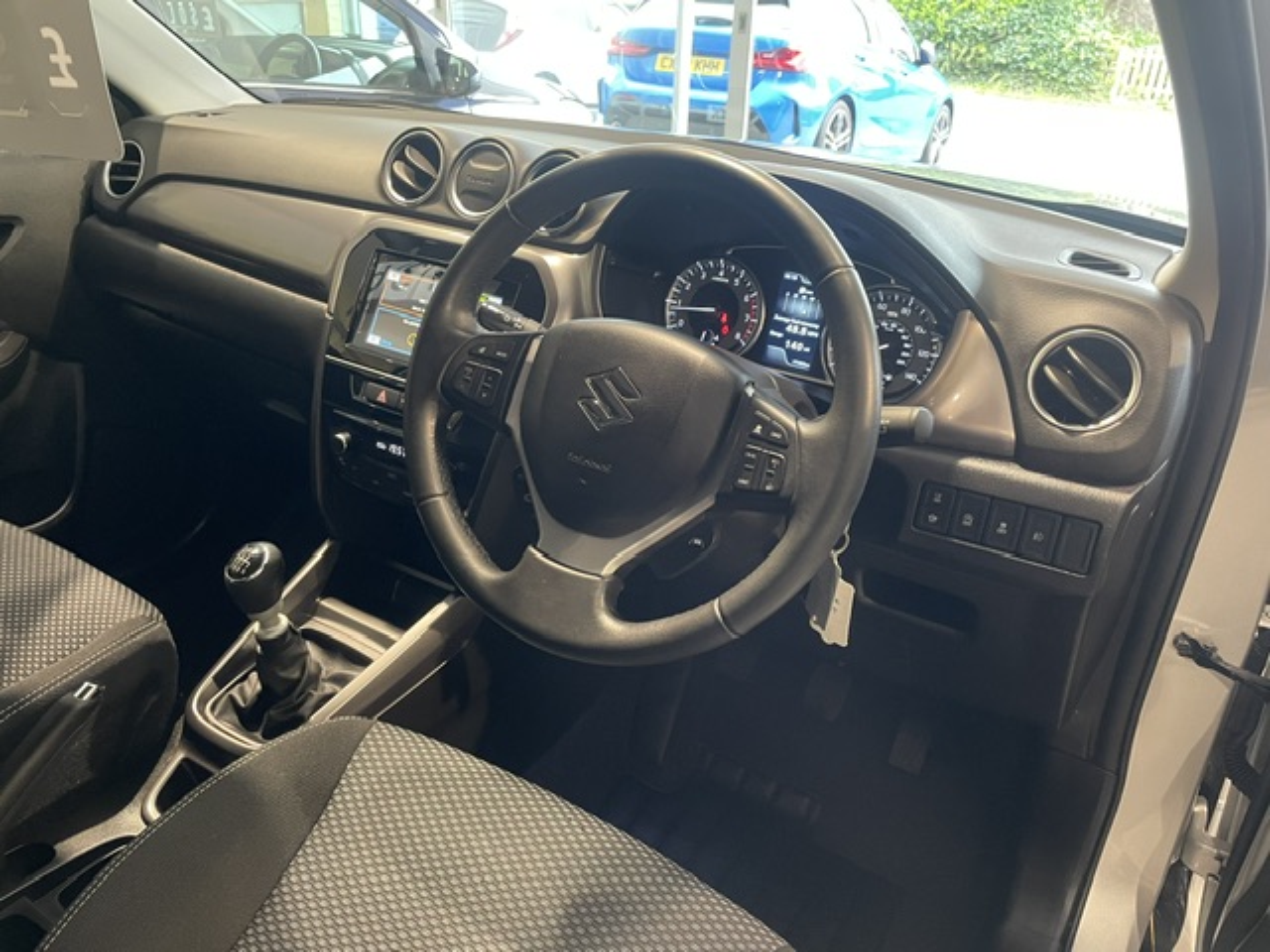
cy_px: 476
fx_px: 954
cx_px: 635
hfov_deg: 67.3
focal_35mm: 26
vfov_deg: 53.1
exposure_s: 1/50
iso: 400
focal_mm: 4.2
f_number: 1.6
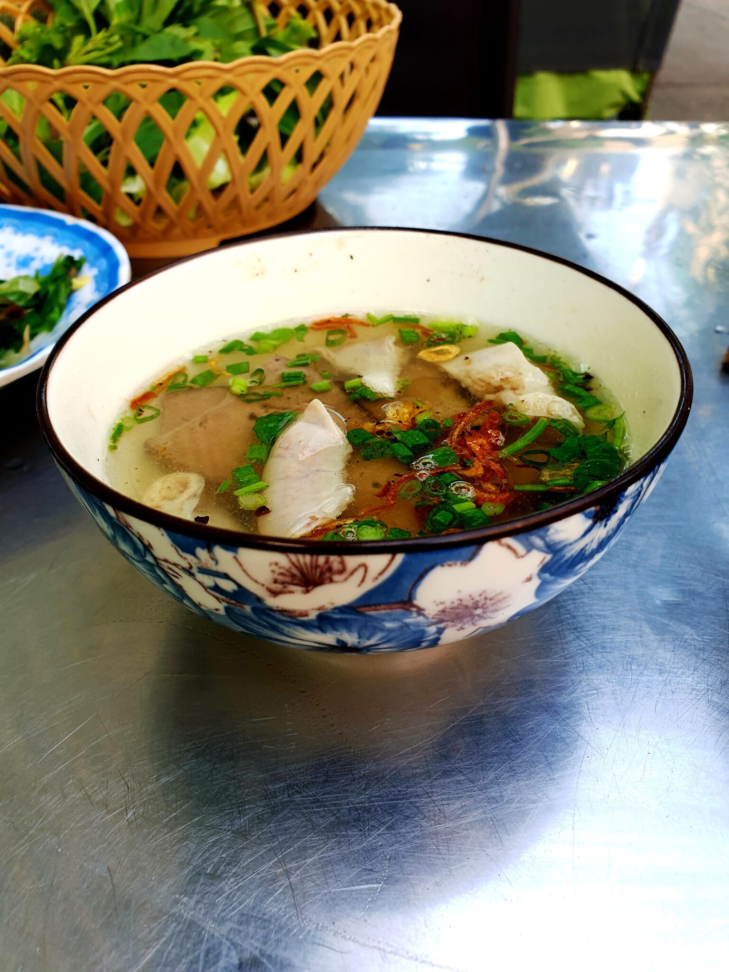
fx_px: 730
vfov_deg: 67.3
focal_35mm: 26
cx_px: 364
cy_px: 486
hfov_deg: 53.1
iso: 50
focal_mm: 4.3
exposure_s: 1/100
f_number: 2.4
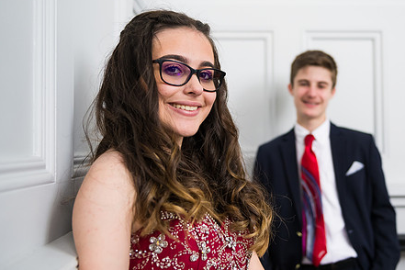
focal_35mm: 50
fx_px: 562
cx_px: 253
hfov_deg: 39.3
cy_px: 120
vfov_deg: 27.0
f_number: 3.2
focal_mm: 38
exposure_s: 1/400
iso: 1000
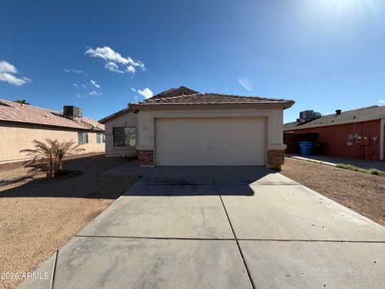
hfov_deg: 102.1
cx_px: 192
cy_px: 144
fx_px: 156
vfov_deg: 85.7
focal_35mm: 14
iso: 20
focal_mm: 2.22
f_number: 2.2
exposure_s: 1/1017
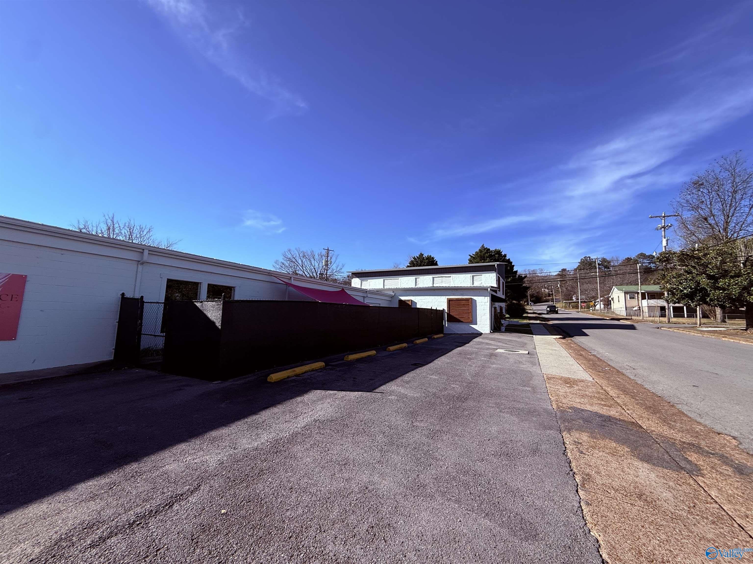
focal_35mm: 14
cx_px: 376
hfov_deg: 102.1
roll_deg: -0.8
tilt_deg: +8.0
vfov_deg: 85.7
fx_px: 305
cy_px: 282
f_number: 2.2
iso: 50
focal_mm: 2.22
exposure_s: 1/1848
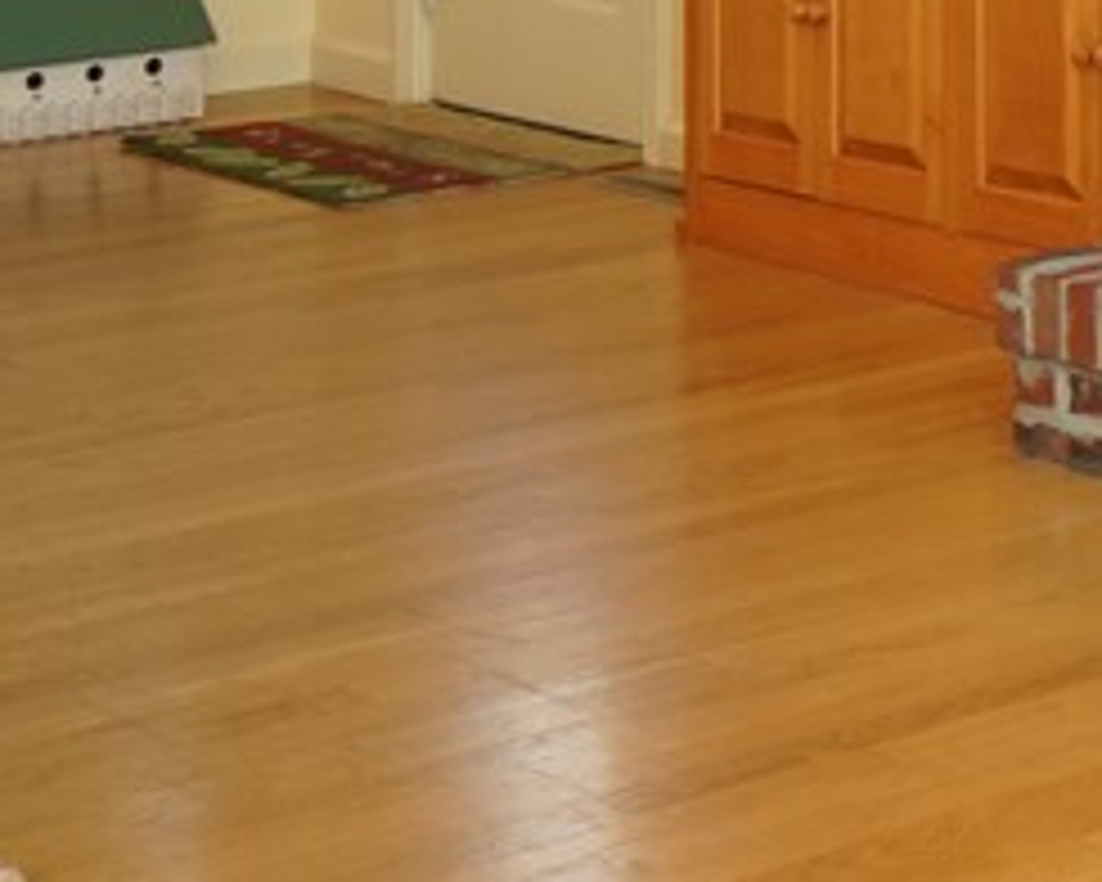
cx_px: 1855
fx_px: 3392
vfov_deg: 13.8
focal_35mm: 104
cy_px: -502
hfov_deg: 16.2
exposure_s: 1/60
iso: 320
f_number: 4
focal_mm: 17
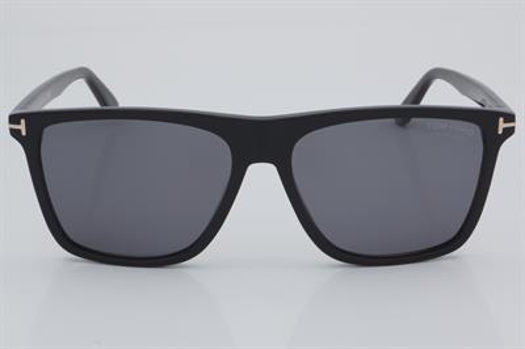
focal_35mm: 82
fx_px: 1202
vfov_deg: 16.5
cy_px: 174
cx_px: 262
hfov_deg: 24.6
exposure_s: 1/4
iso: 100
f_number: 32
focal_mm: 55
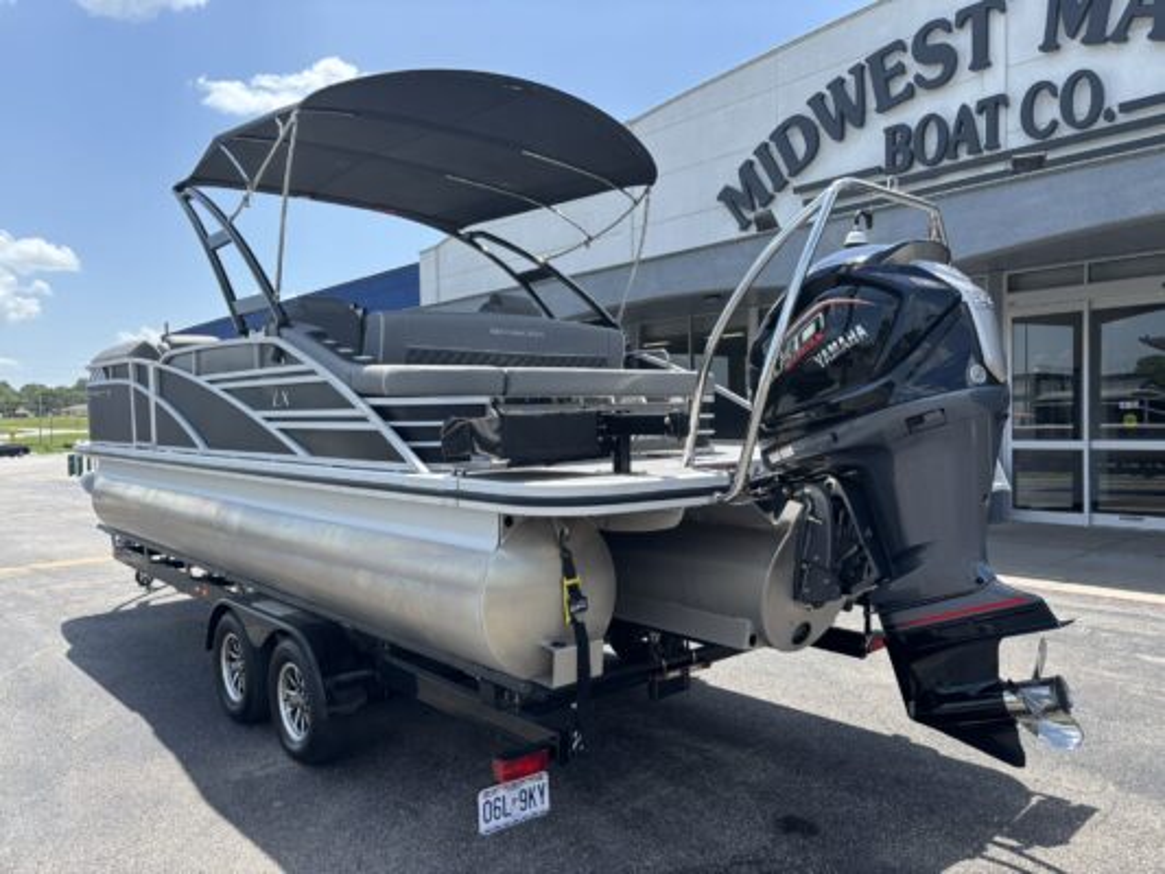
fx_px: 875
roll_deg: -0.5
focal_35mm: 26
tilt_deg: +1.1
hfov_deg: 67.3
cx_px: 582
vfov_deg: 53.1
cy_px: 437
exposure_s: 1/1695
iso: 50
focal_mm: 5.96
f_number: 1.6
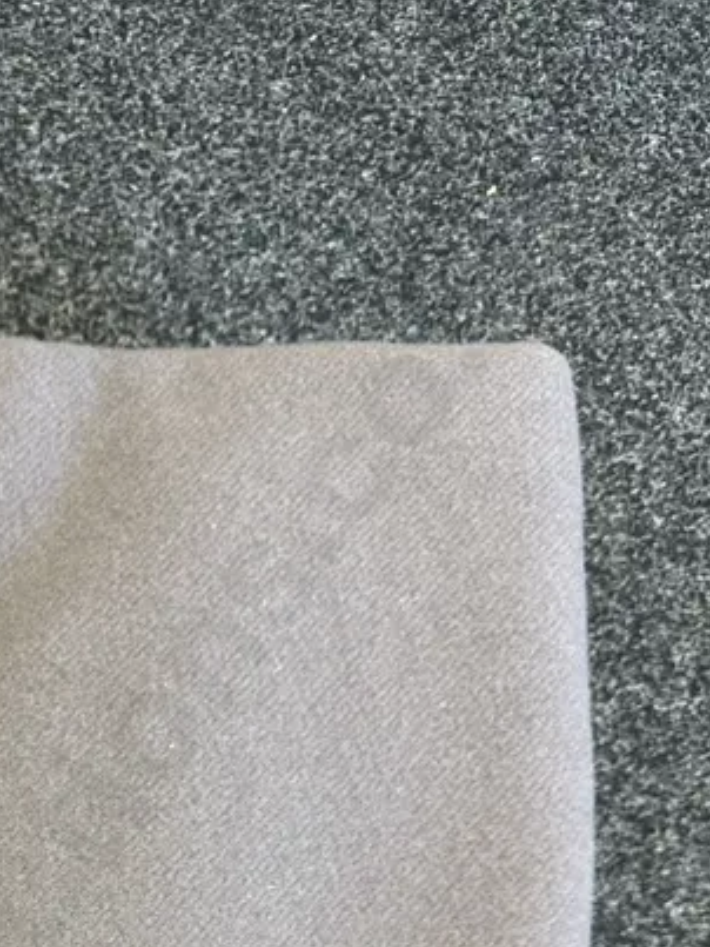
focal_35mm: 61
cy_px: 1147
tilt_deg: -73.2
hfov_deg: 22.1
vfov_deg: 27.7
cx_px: -155
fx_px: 1669
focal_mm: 6.86
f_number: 1.78
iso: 160
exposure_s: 1/50
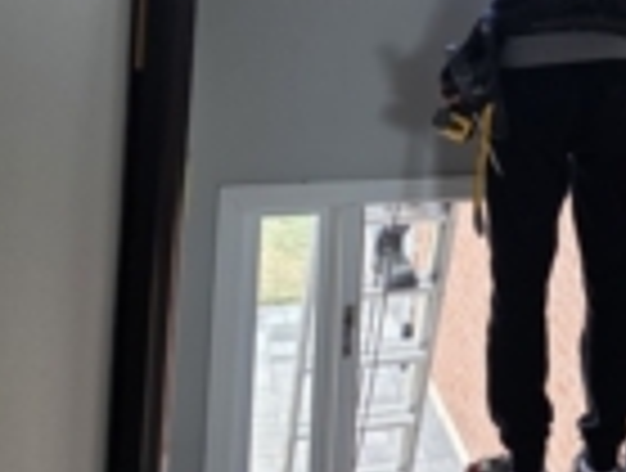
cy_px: -108
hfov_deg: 28.0
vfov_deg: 20.7
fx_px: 1197
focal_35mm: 66
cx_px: 590
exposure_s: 1/180
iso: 100
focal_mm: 6.3
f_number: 1.7
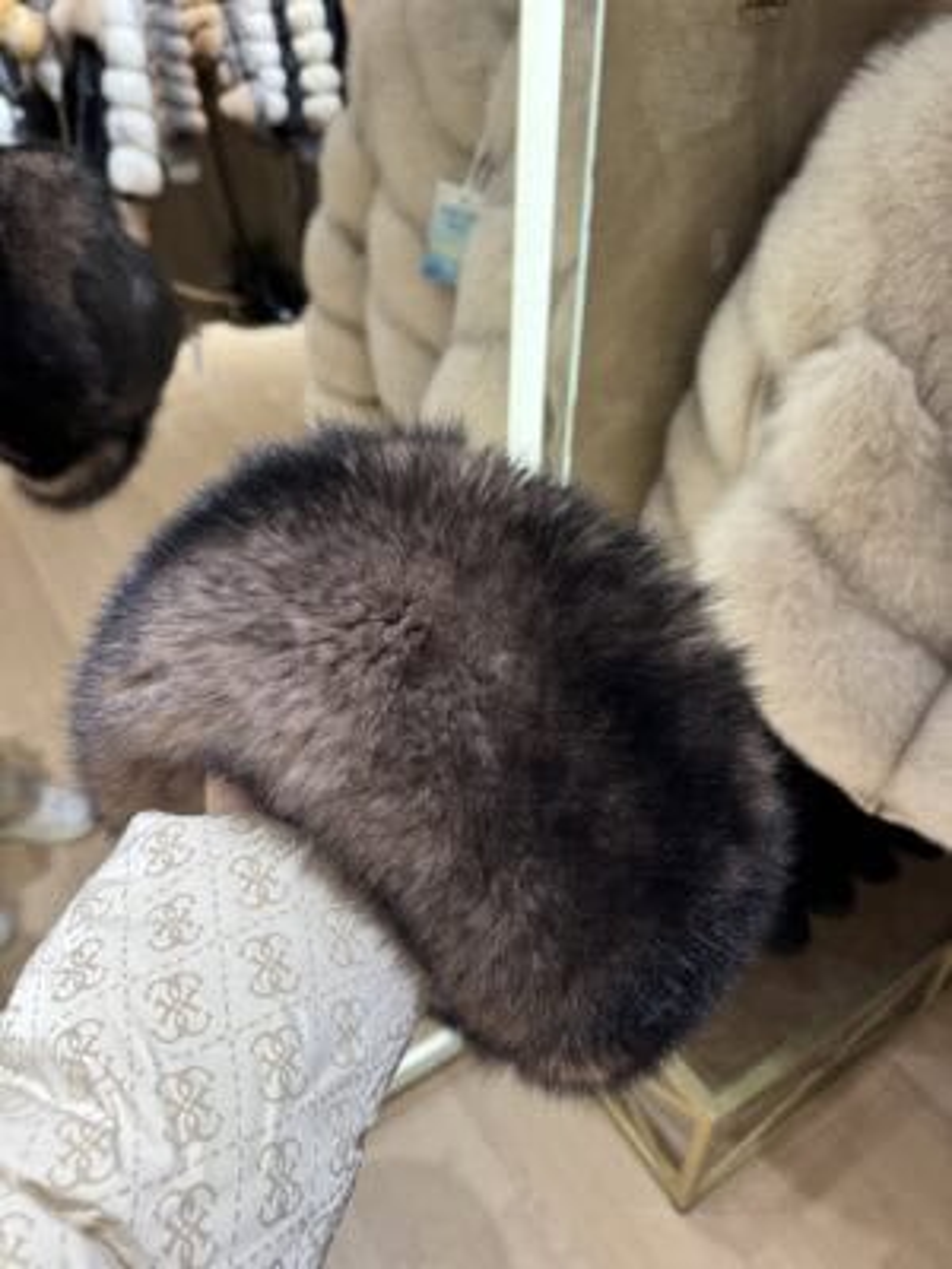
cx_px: 476
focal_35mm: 24
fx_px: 880
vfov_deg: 71.6
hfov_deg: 56.8
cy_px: 634
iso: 125
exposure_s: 1/50
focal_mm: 6.8
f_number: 1.8
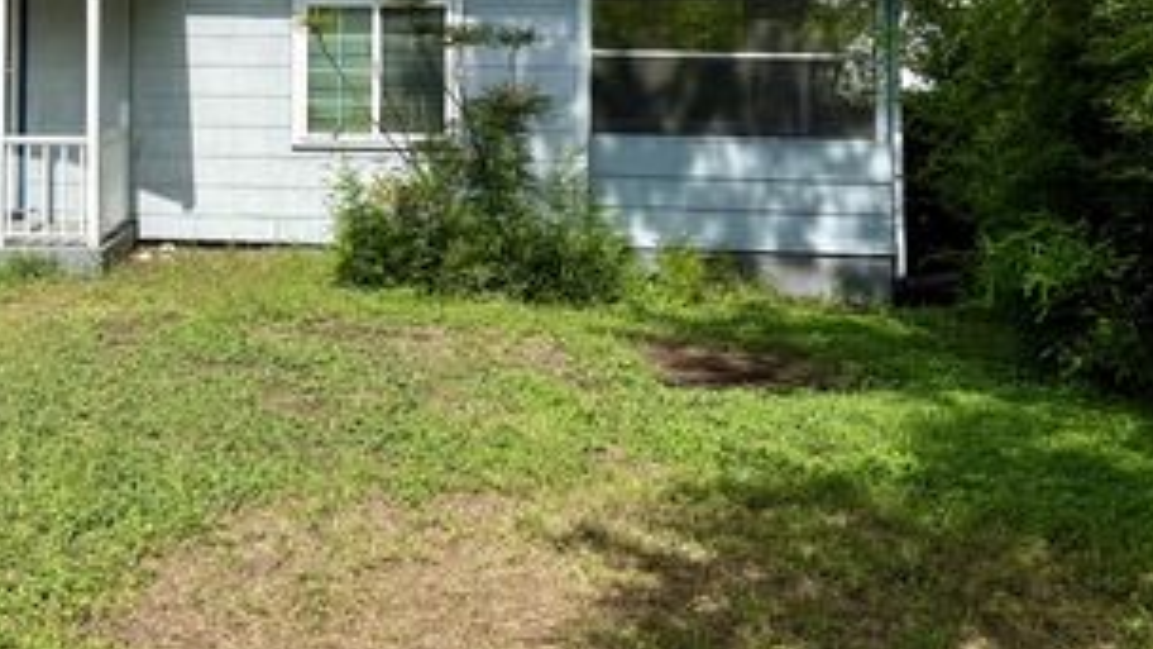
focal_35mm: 43
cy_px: 66
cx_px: 239
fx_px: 1315
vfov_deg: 26.8
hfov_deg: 45.1
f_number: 1.78
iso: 80
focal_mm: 6.76
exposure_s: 1/4673
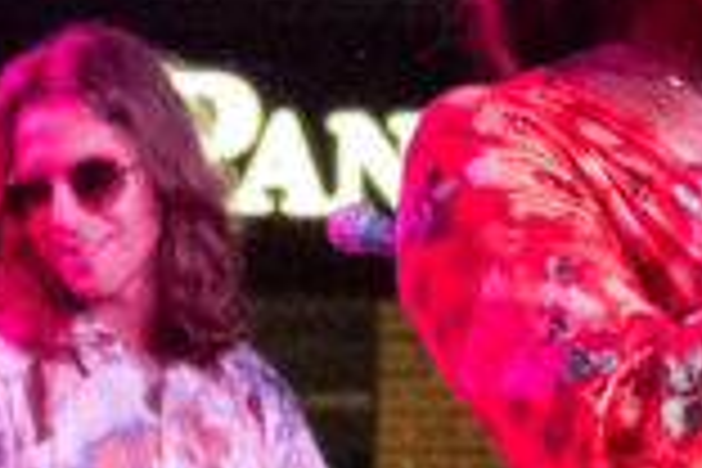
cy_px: 400
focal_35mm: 455
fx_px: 8872
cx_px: 580
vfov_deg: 3.0
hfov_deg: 4.5
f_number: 4
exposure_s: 1/200
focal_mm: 39.3
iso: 10000
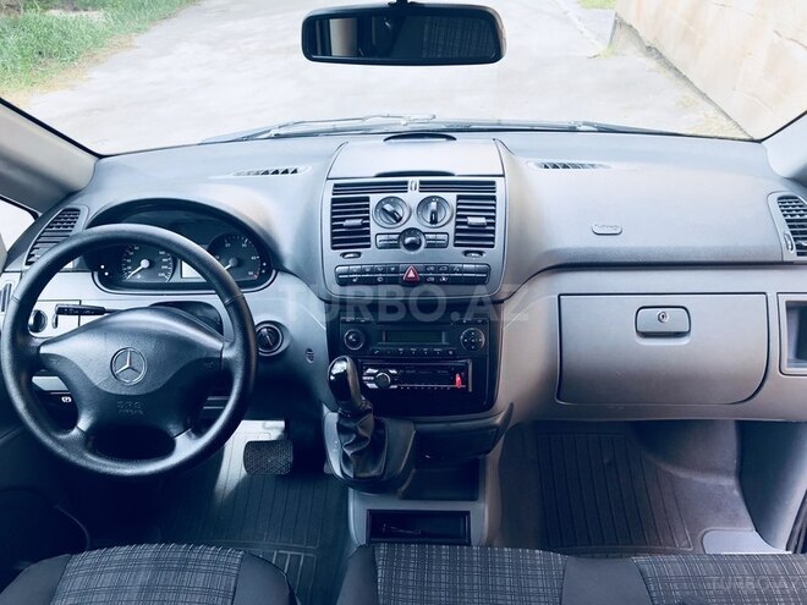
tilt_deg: -35.4
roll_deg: +3.0
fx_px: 653
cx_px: 404
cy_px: 302
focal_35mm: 28
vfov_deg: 49.7
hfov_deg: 63.4
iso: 50
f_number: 1.8
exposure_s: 1/120
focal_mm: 4
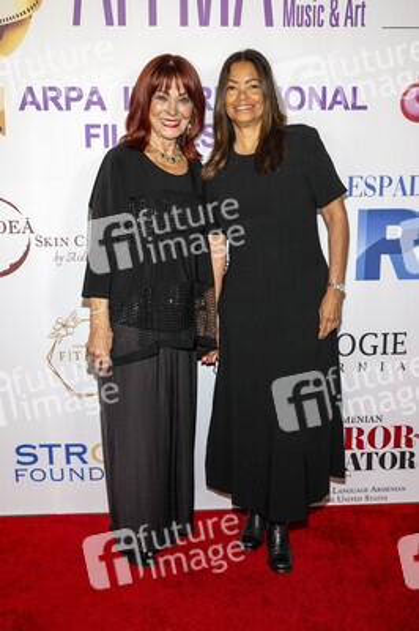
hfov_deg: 31.8
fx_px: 734
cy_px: 316
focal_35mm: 42
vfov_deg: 46.4
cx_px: 210
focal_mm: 42
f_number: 6.3
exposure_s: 1/200
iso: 800
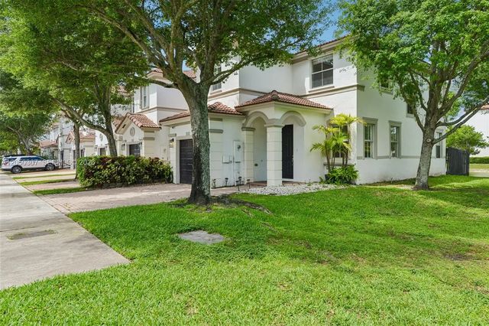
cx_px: 244
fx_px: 312
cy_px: 163
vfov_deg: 55.1
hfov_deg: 76.1
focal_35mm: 23
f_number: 9
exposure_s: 1/200
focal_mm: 23
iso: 200
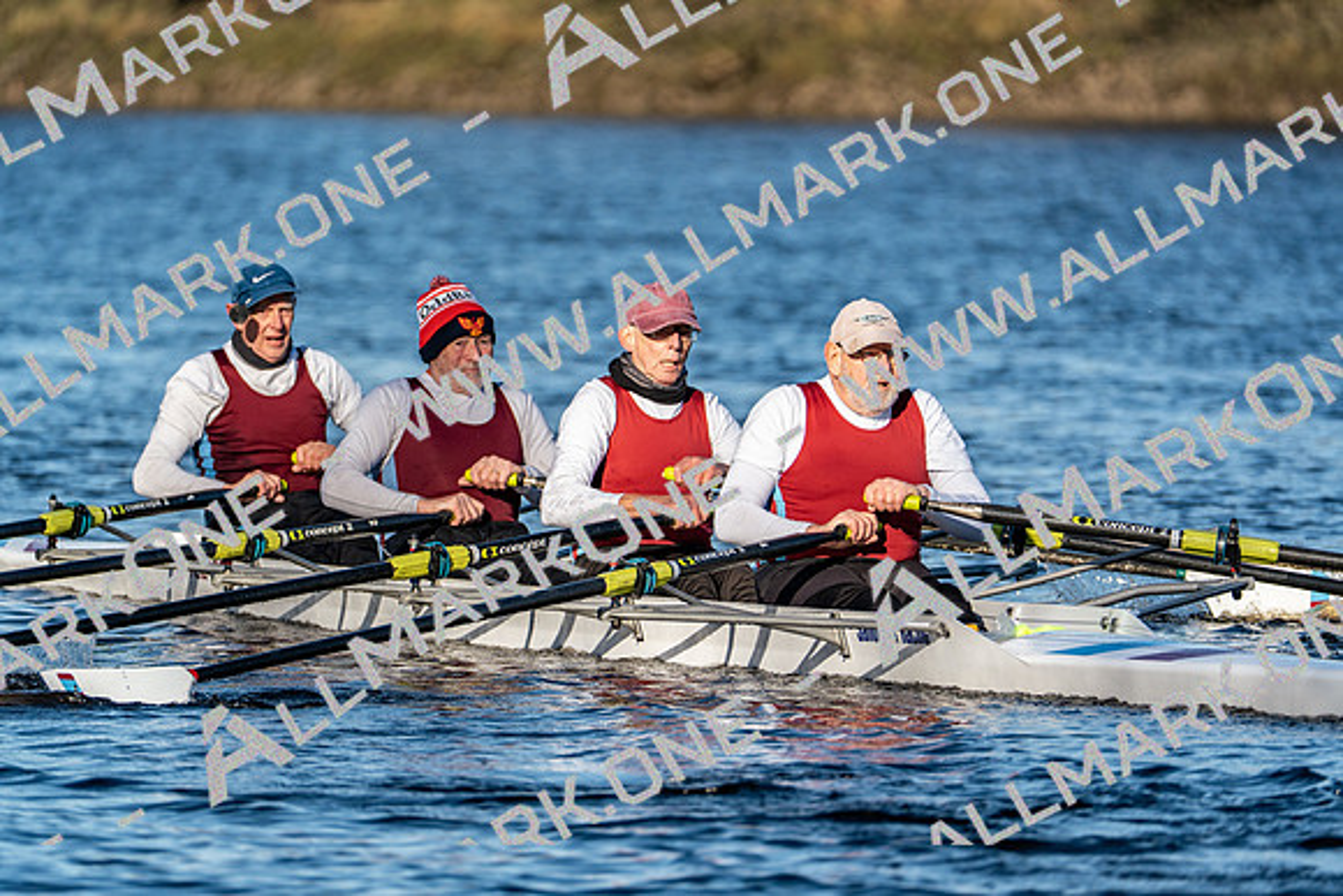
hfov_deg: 4.7
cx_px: 672
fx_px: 16306
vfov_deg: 3.1
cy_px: 448
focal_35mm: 437
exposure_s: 1/2000
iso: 400
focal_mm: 437
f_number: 6.3
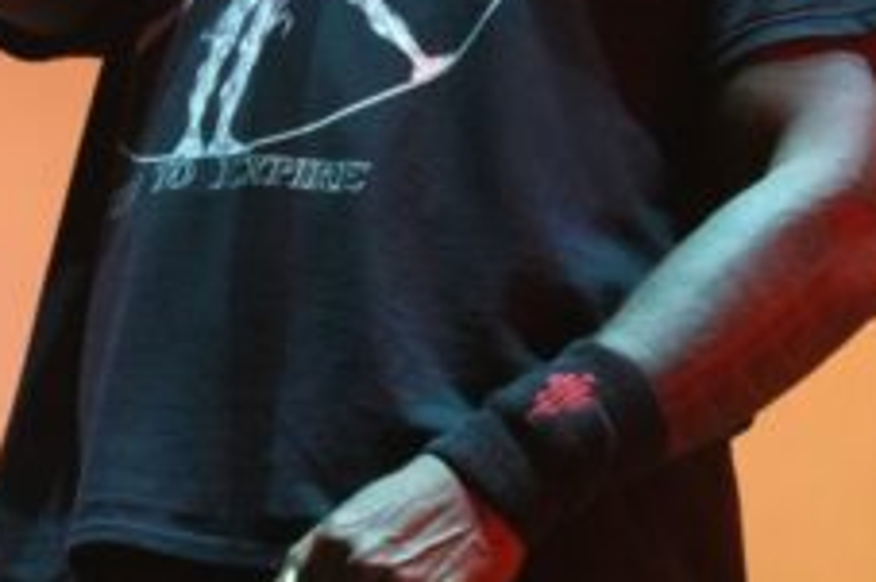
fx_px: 12109
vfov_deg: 2.8
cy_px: 66
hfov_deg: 4.1
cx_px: 687
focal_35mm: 498
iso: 4000
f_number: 5.6
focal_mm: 98
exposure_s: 1/160
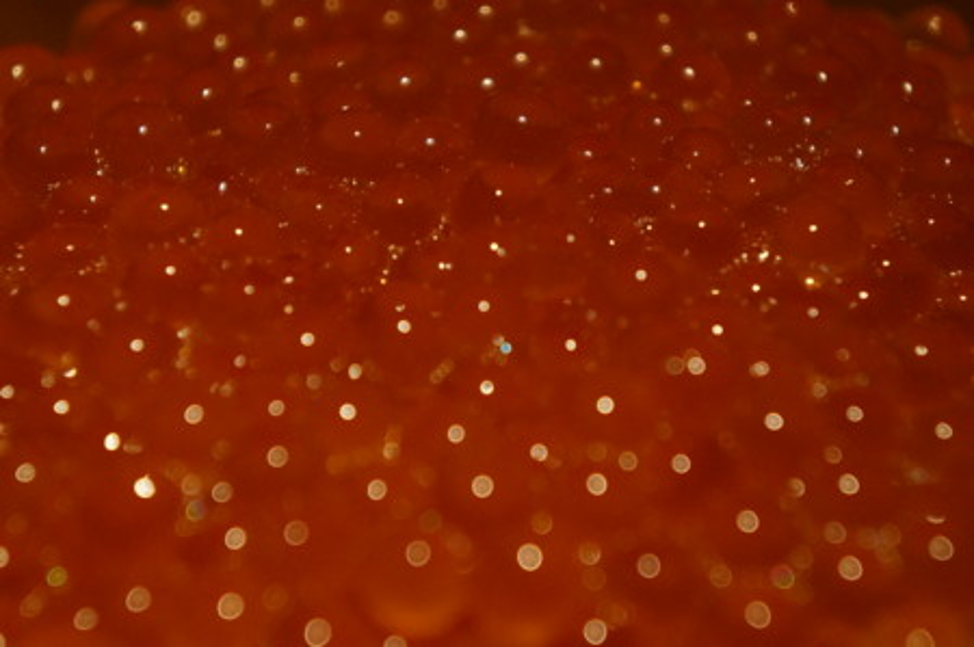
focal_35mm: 82
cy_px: 324
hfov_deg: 24.6
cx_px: 487
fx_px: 2230
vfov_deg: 16.5
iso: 3200
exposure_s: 1/50
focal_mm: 55
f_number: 5.6
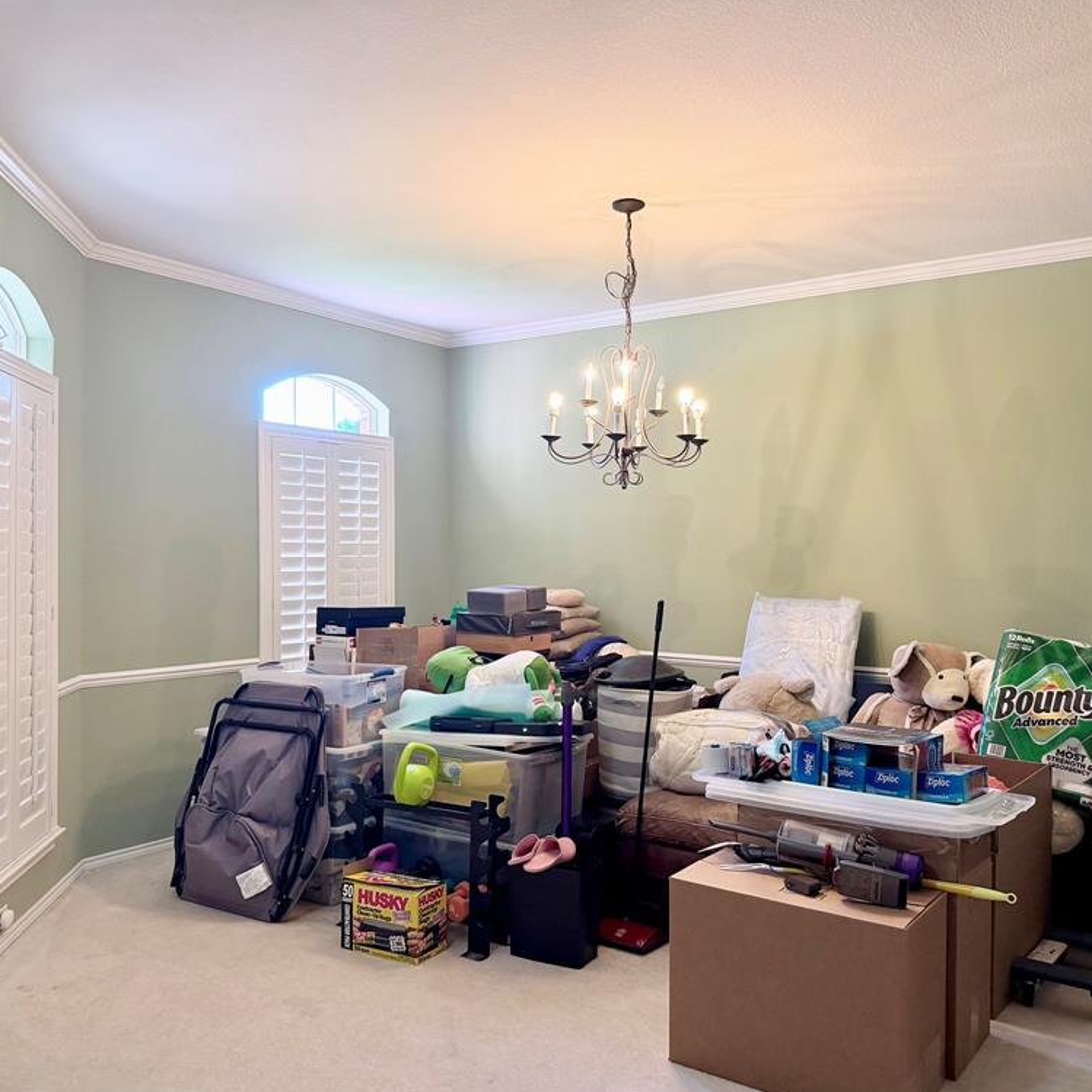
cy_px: 553
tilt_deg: +0.3
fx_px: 1035
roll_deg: -0.1
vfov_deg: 55.6
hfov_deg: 55.6
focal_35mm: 29
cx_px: 569
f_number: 1.78
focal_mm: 6.76
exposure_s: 1/60
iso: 200
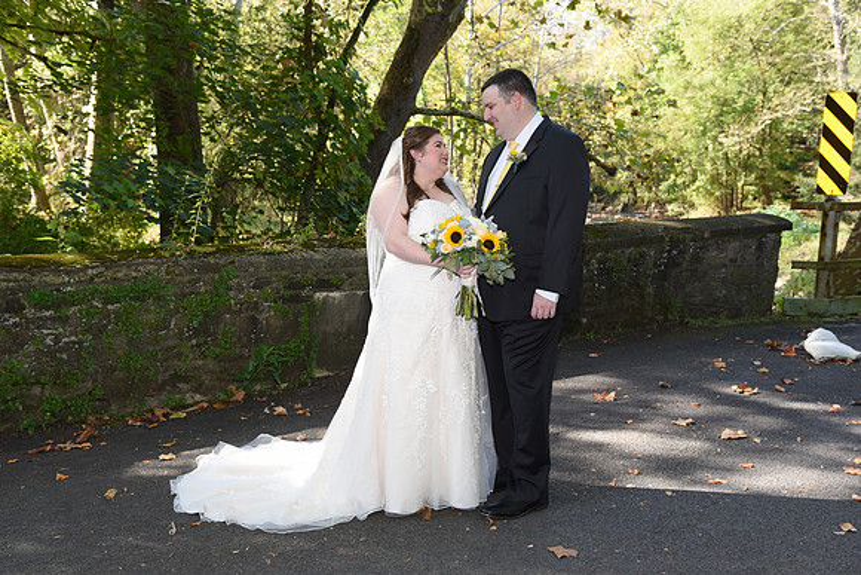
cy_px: 288
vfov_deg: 30.5
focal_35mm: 44
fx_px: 1053
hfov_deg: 44.5
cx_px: 430
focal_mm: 44
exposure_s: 1/200
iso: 640
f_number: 5.6
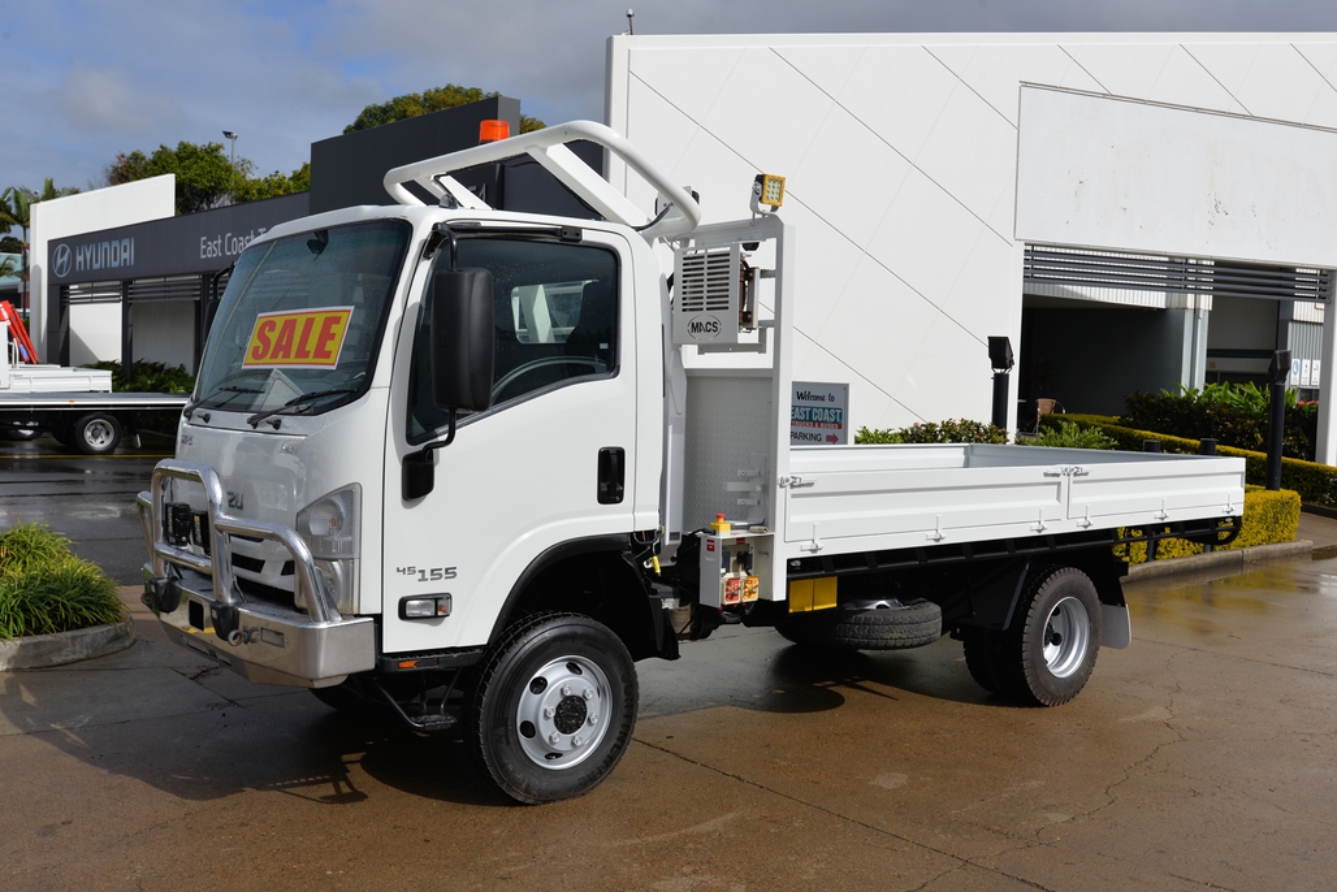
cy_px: 446
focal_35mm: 35
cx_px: 668
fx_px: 1300
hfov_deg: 54.4
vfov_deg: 37.9
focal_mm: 35
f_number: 10
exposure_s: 1/400
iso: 100
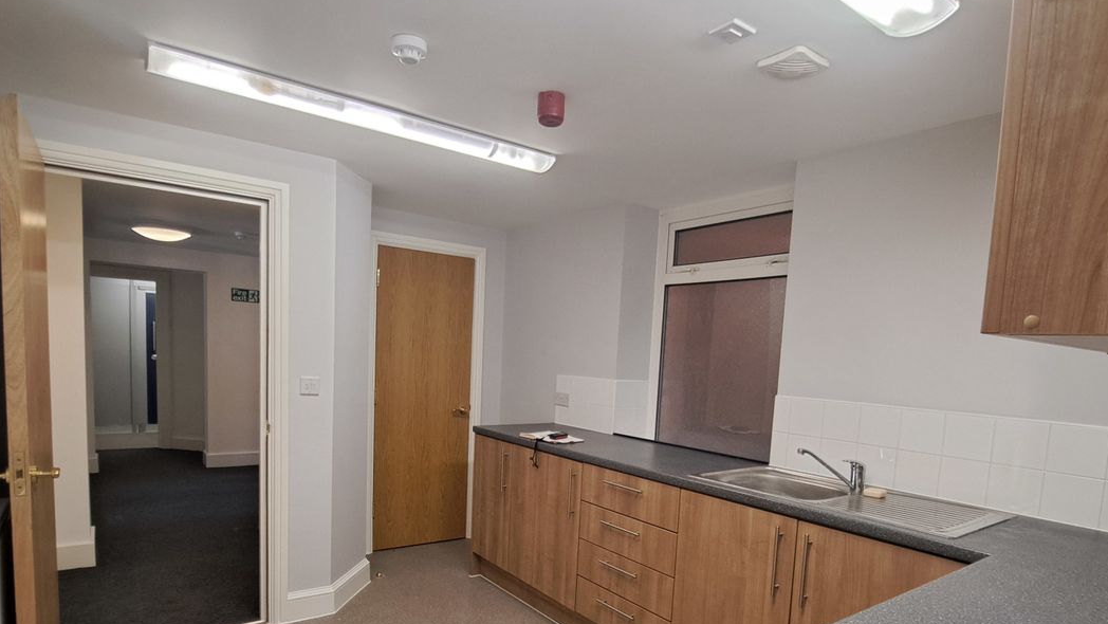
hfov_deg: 103.0
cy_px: 410
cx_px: 569
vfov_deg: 68.8
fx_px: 441
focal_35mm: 15
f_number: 2.2
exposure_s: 1/50
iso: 125
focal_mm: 1.74
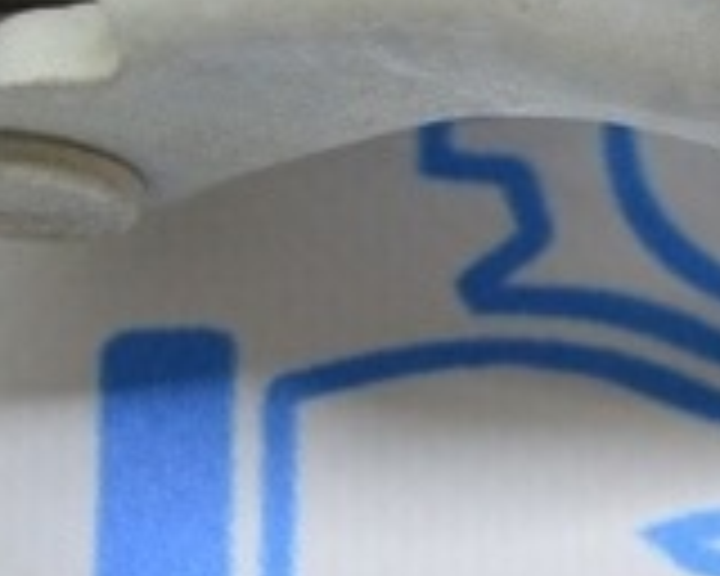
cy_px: -34
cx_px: 634
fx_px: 5178
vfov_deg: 6.3
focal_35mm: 243
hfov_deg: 7.9
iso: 400
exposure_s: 1/50
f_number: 4
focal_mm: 27
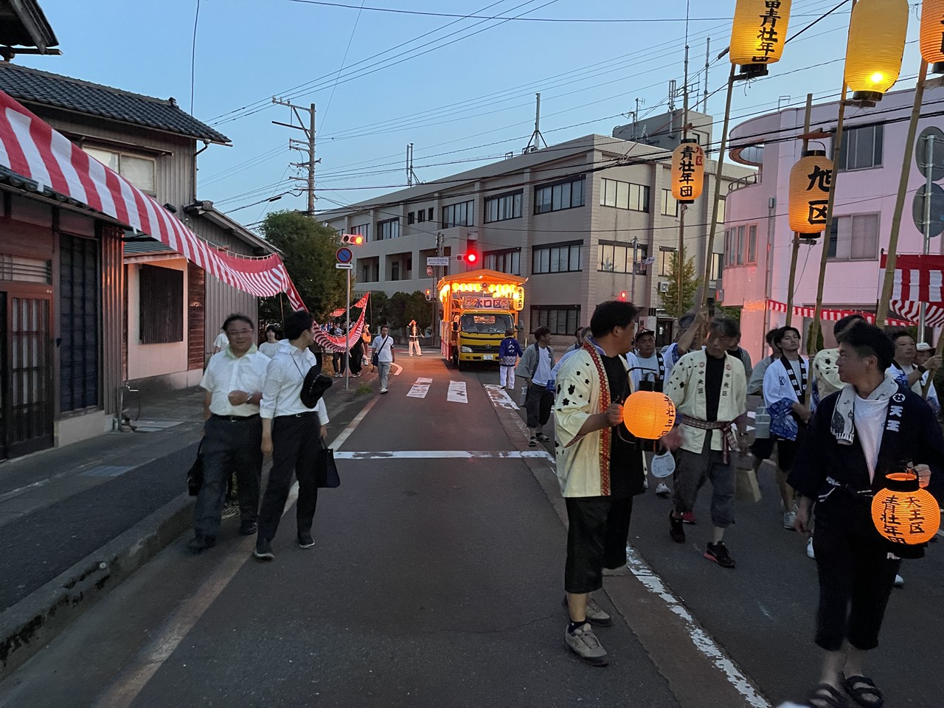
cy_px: 354
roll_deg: -0.8
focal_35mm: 25
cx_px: 472
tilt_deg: +0.1
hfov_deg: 69.4
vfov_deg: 54.9
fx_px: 682
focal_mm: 5.1
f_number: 1.6
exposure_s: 1/30
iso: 800
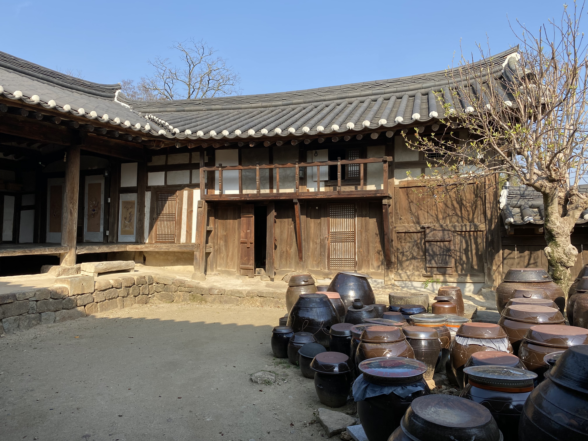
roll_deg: +0.9
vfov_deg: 53.1
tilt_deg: +2.3
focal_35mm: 26
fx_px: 442
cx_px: 294
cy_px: 220
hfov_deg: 67.3
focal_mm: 4.25
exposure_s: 1/1318
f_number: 1.8
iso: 32
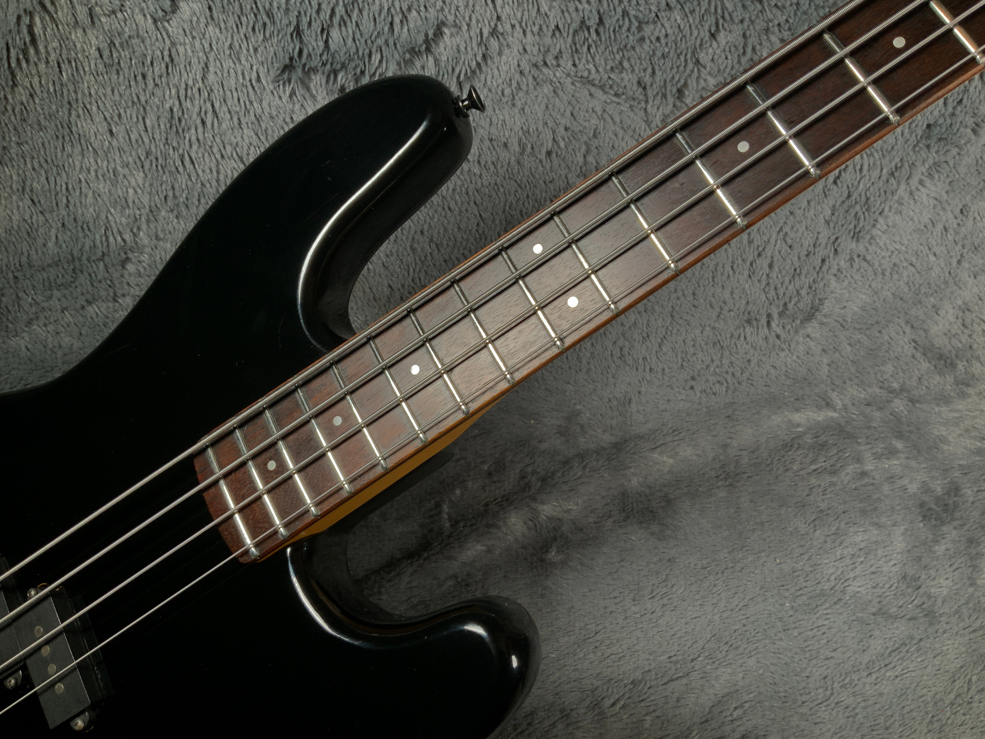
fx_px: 825
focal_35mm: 29
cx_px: 492
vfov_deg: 48.2
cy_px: 370
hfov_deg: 61.7
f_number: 1.8
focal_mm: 3
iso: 20
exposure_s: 1/104
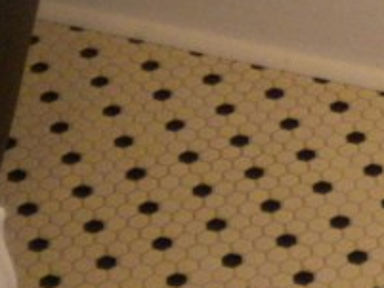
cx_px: 544
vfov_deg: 7.8
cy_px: -357
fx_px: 1976
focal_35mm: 178
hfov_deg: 10.8
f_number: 3.1
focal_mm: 6.3
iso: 384
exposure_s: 1/60.8
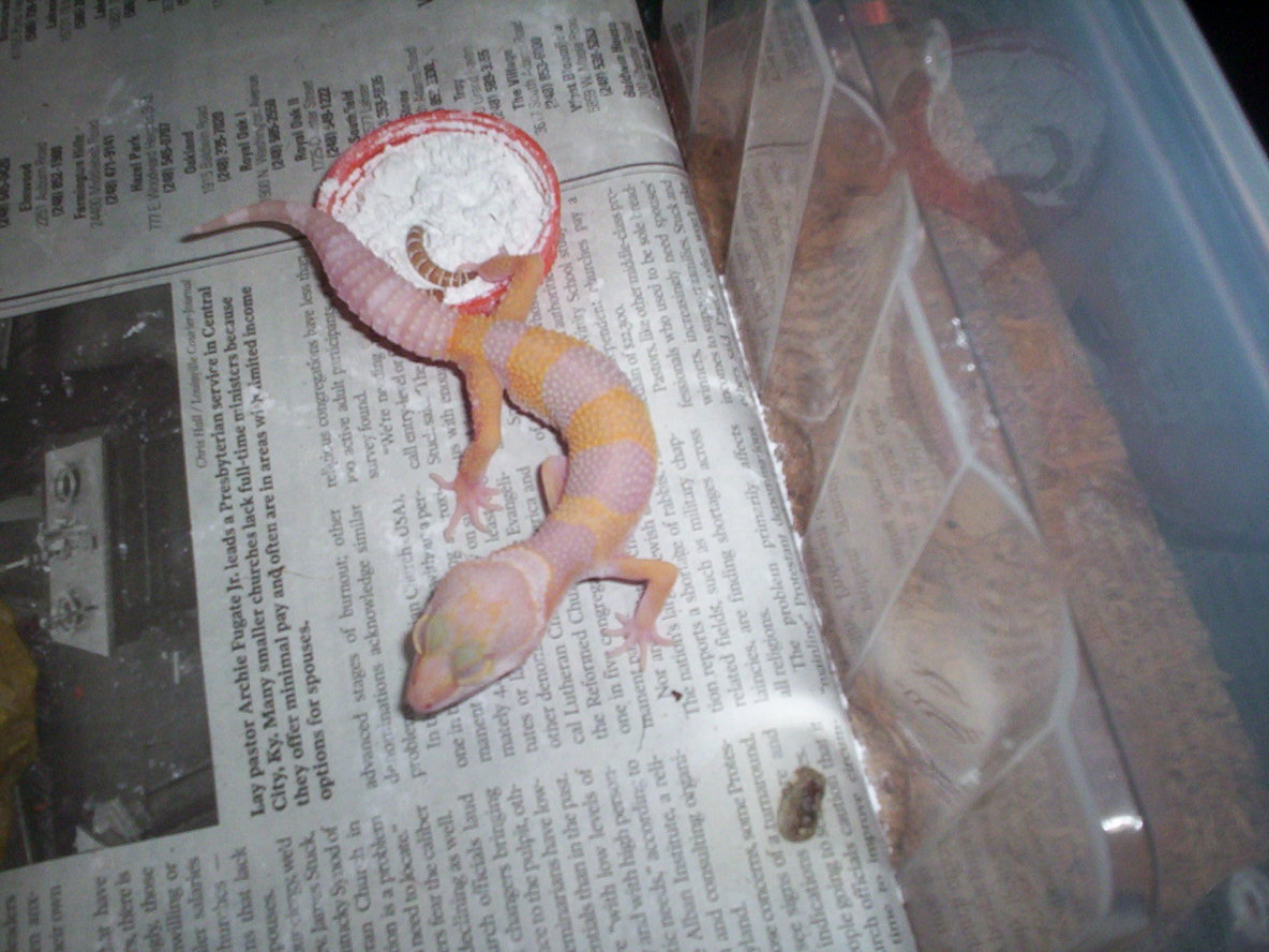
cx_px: 634
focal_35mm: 38
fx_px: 1393
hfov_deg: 49.0
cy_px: 476
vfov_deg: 37.7
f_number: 4.5
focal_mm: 4.99
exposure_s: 1/60
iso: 140
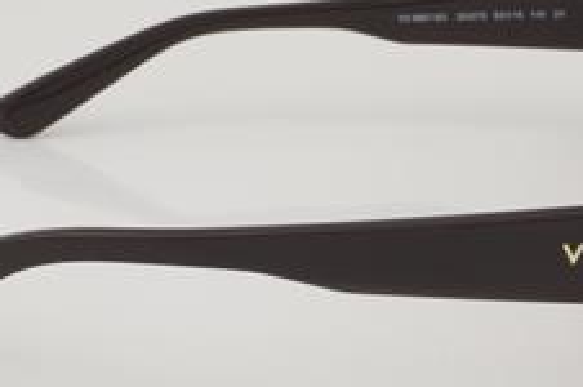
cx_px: 330
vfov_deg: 10.3
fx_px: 2151
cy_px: 173
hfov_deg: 15.4
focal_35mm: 133
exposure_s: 1/3
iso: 100
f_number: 32
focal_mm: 50
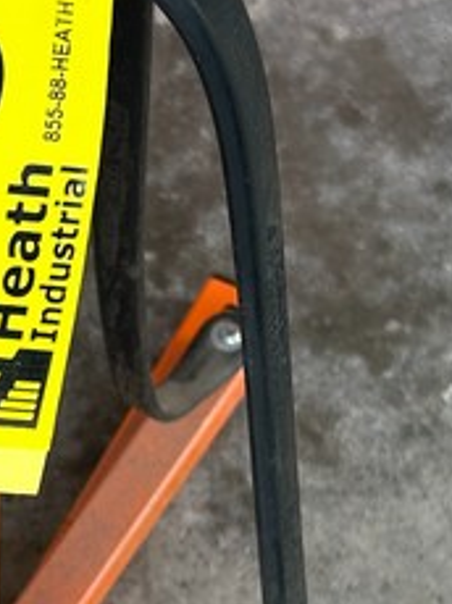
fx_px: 2023
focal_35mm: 116
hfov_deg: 12.5
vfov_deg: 16.9
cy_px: 481
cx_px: -81
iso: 40
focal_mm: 5.7
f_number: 1.5
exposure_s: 1/120
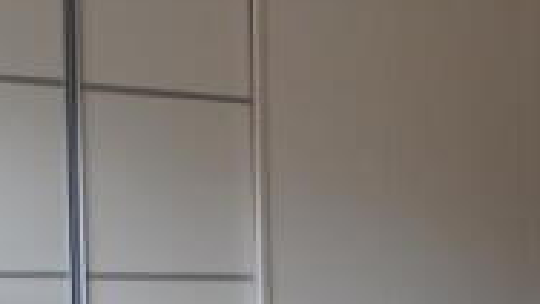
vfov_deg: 12.0
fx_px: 1404
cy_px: 409
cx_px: 464
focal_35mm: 98
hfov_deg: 21.4
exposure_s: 1/60
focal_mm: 18
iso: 200
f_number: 4
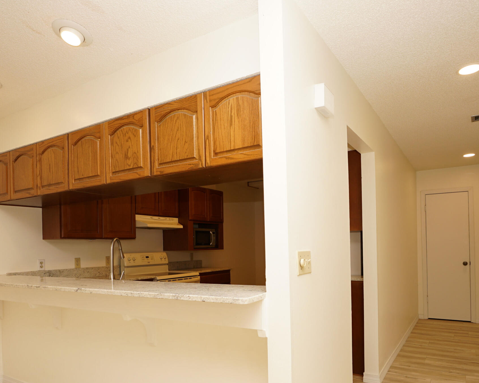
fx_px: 354
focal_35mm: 25
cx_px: 264
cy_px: 248
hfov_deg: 67.9
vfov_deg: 55.9
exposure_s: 1/60
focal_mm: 10
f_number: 4
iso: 125
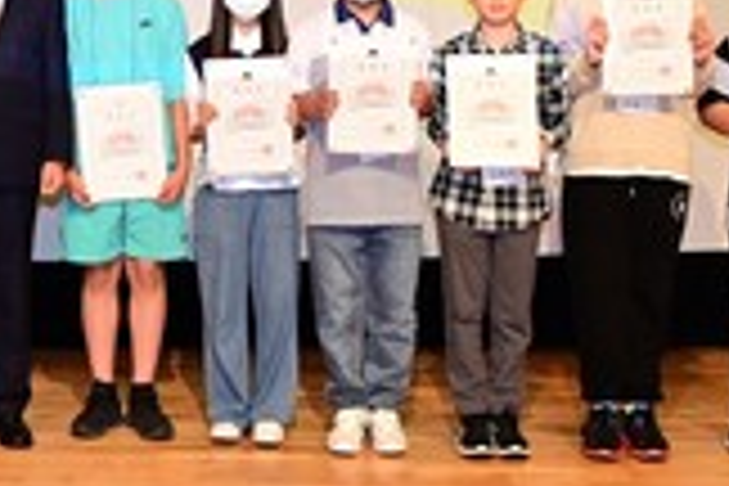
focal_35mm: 86
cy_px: 36
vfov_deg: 15.7
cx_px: -32
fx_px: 1741
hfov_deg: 22.6
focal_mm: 24
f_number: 3.5
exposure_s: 1/250
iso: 3200
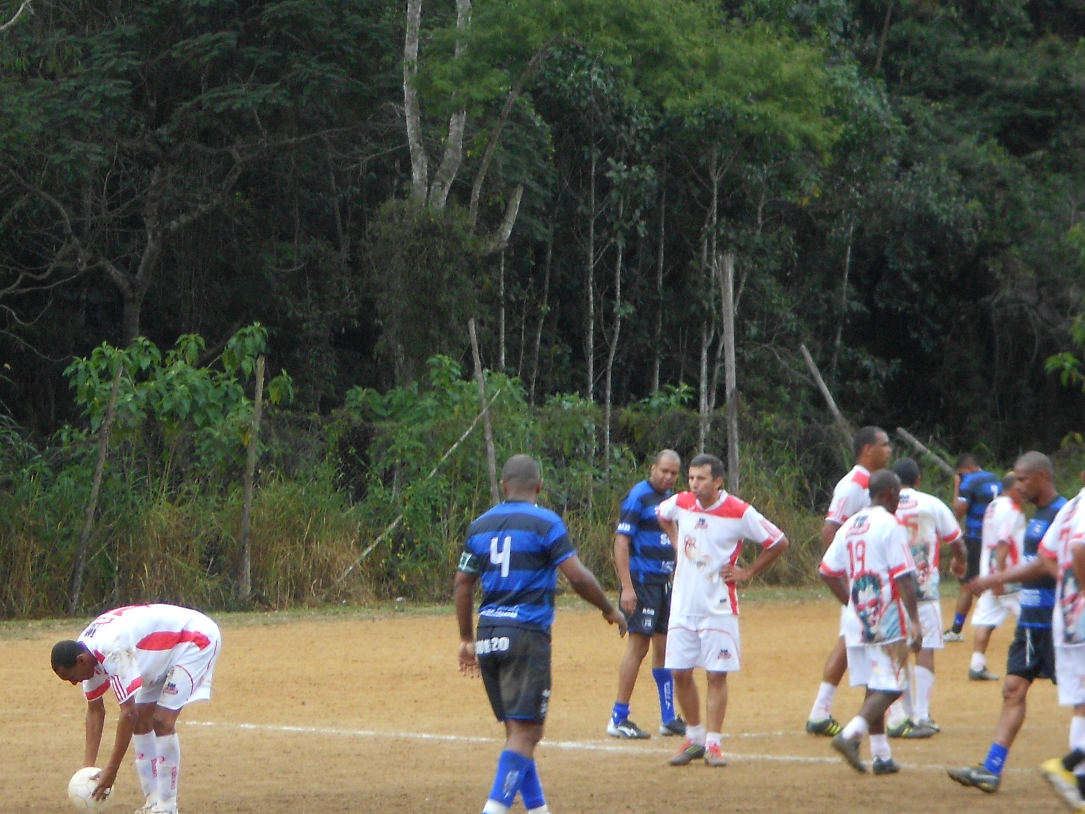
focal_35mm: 195
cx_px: 156
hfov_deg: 10.1
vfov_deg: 7.6
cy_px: 410
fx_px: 6113
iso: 125
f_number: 6
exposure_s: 1/60
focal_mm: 20.1
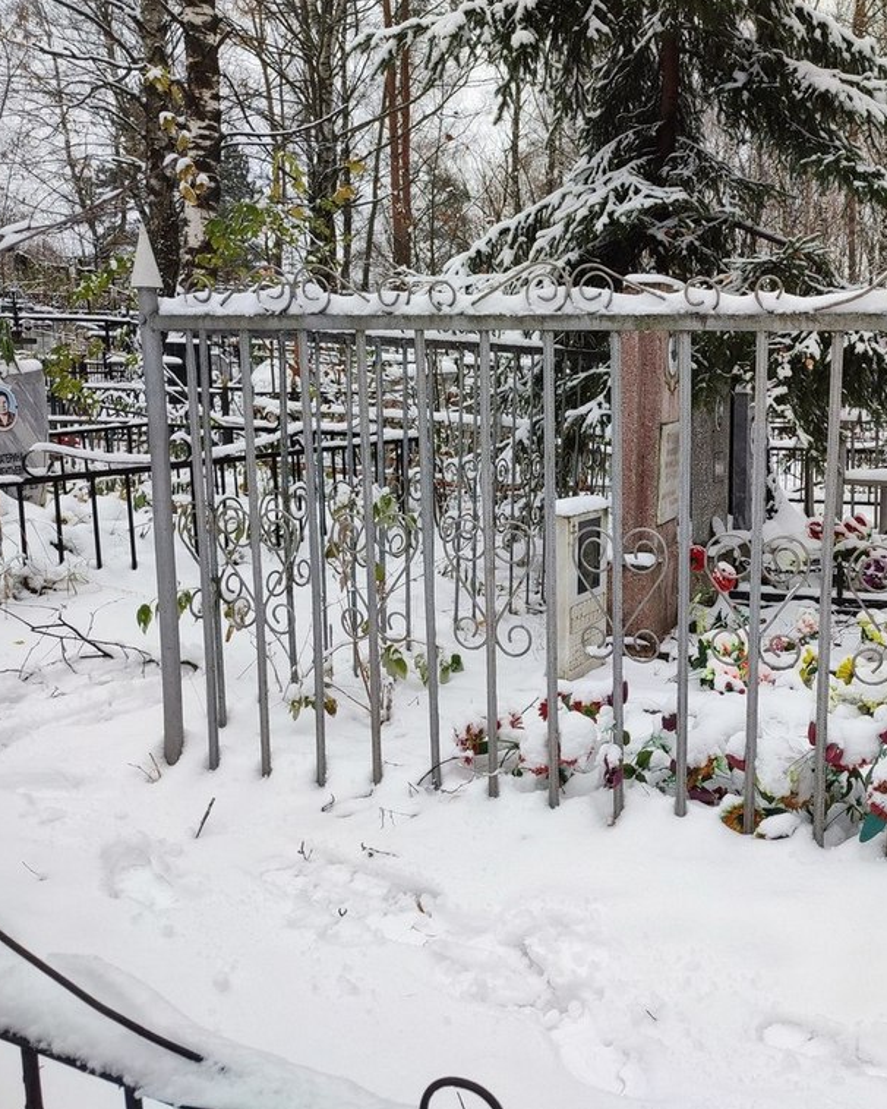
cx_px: 707
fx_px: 1082
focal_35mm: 33
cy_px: 557
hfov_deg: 42.6
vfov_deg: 54.2
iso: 72
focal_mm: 6.04
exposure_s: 1/100
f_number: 1.9
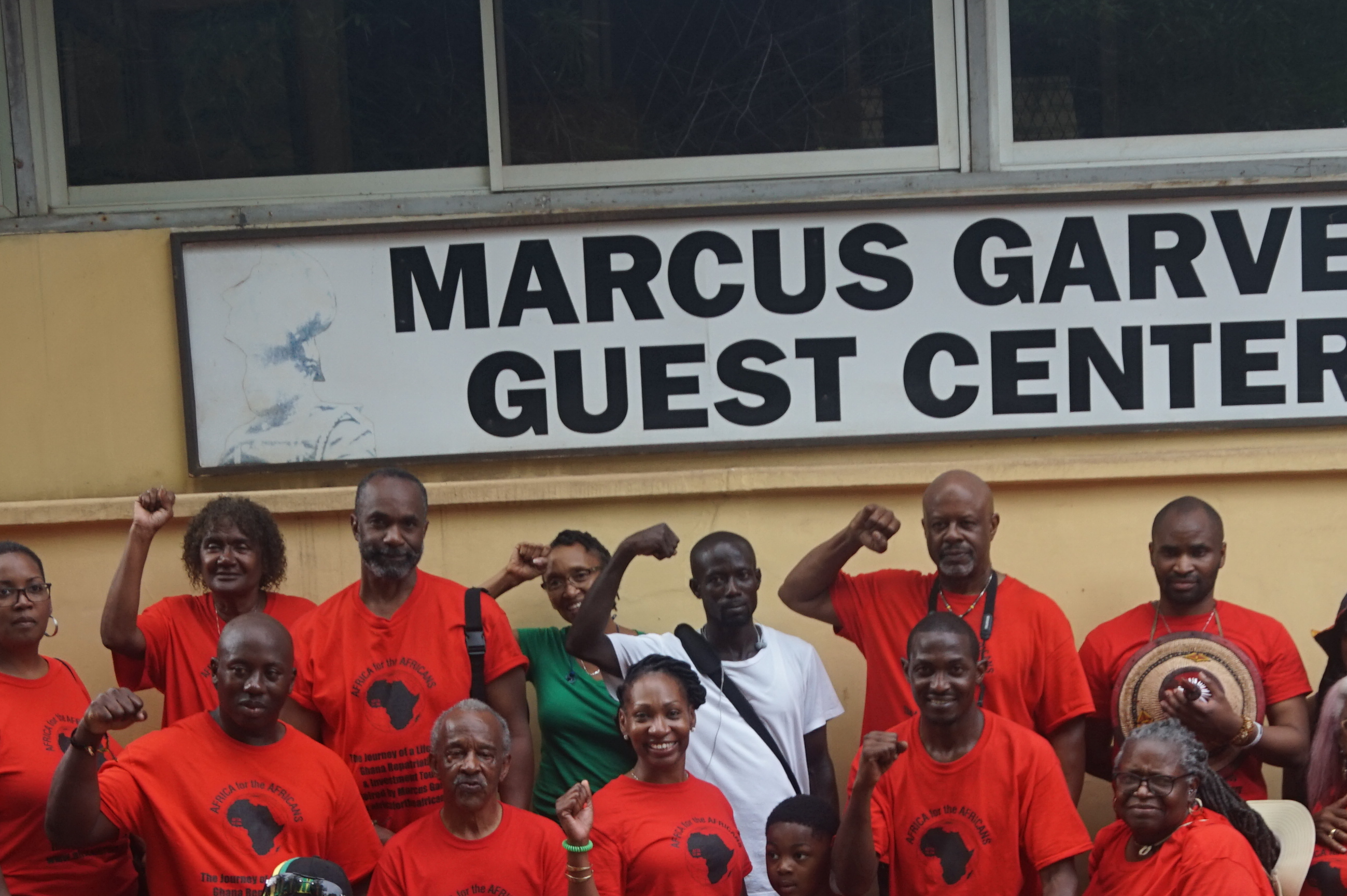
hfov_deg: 31.8
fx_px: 2356
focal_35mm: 63
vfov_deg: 21.0
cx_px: 792
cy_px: 853
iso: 200
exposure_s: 1/160
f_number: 4
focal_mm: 20
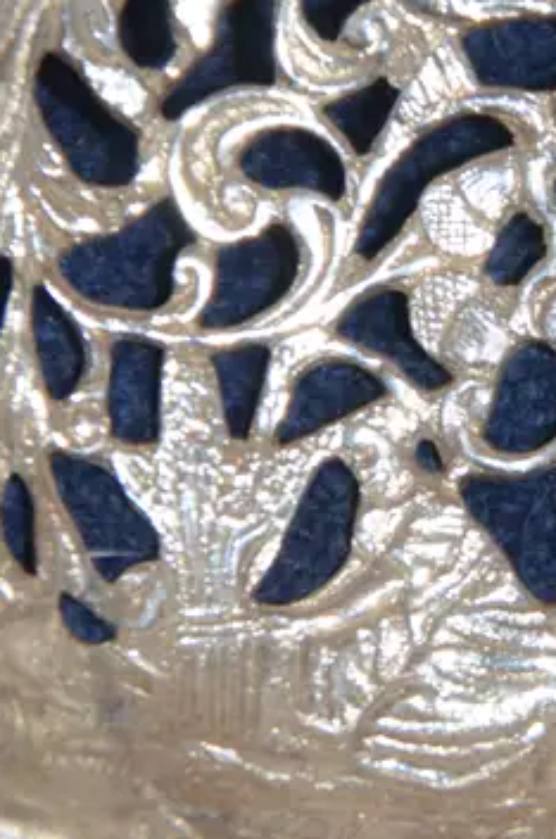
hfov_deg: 1.6
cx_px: 497
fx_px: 20233
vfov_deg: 2.4
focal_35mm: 870
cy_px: 323
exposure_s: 1/60
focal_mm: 200
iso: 1400
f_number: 5.6
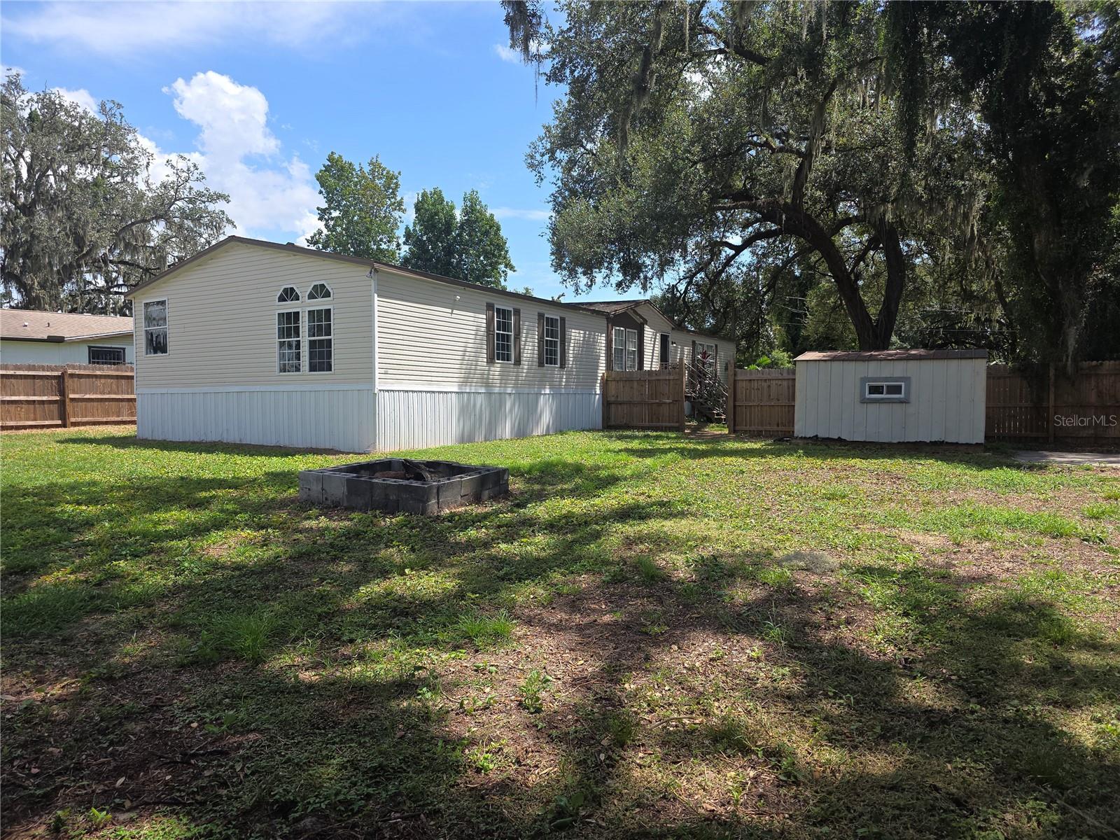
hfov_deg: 73.9
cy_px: 420
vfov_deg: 58.9
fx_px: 744
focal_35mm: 23
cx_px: 560
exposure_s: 1/483
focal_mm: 6.3
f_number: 1.7
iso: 12
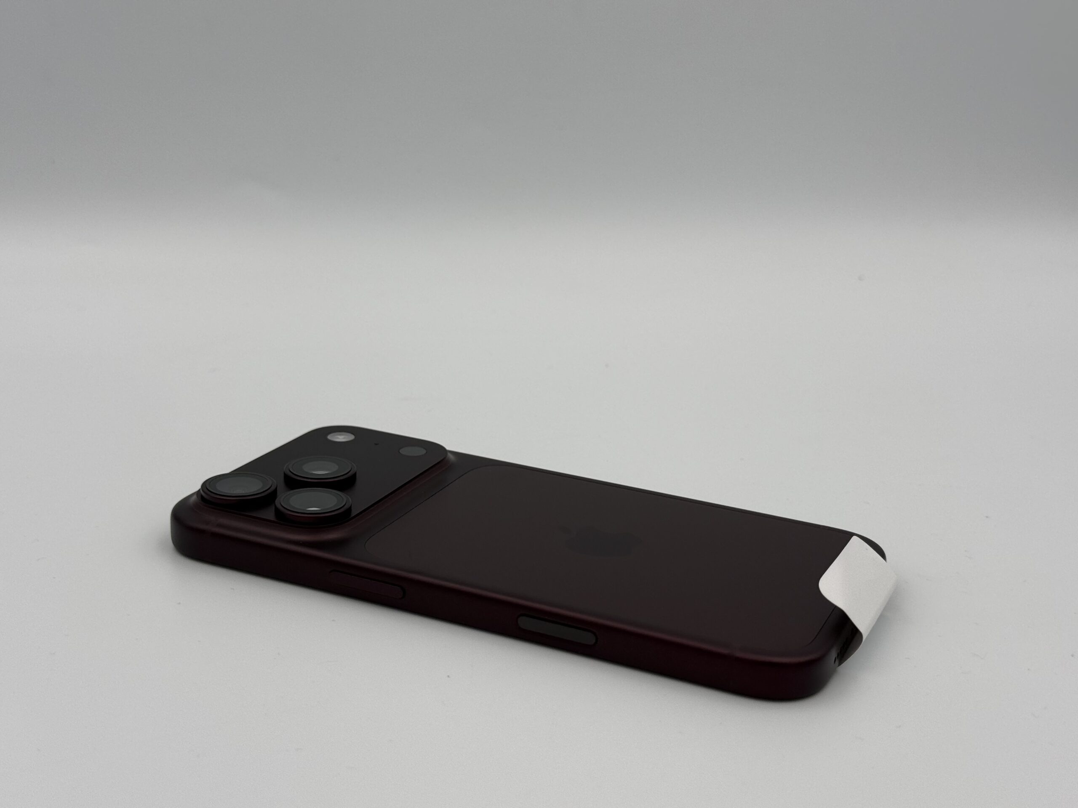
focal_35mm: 48
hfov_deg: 39.7
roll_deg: -2.2
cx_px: 539
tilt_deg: -17.1
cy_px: 404
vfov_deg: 30.3
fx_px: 1495
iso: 64
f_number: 1.78
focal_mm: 6.76
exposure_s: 1/962
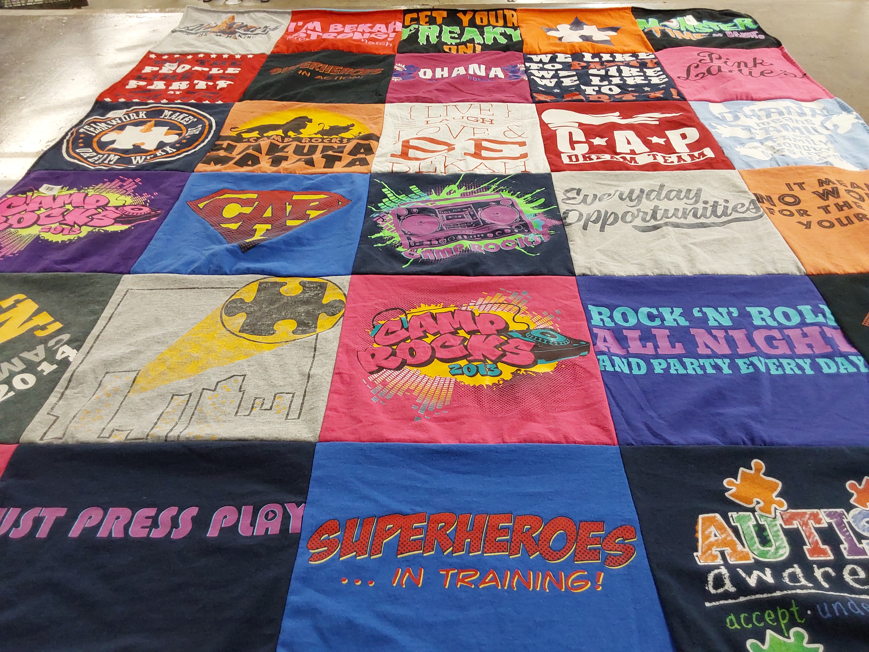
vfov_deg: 49.7
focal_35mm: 28
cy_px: 326
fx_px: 703
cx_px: 434
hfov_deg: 63.4
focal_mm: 2.91
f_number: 1.9
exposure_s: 1/50
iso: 125
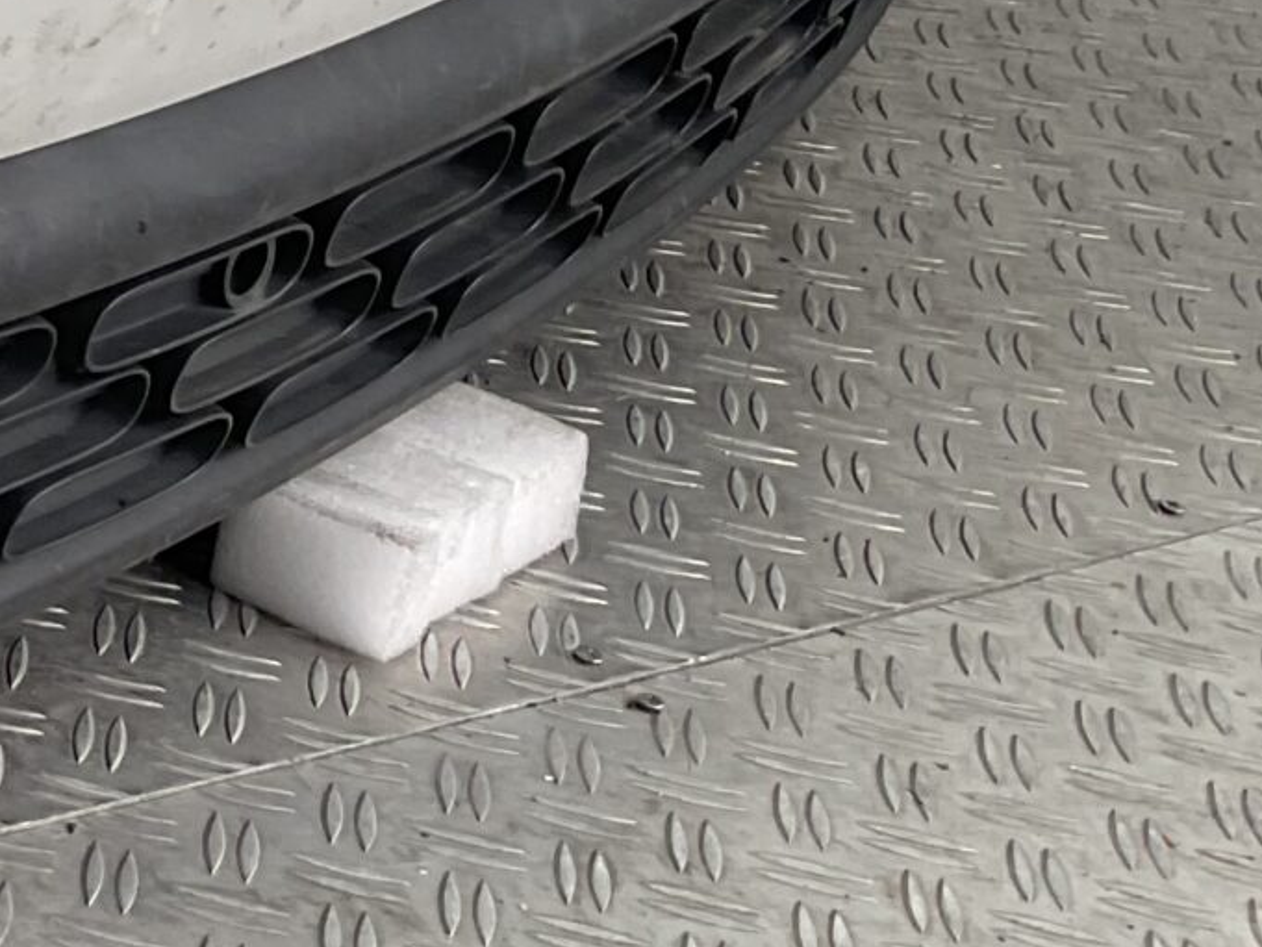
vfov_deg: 13.1
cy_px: -322
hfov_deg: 15.3
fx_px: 3975
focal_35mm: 109
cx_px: -1082
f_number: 1.8
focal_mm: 3
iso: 16
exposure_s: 1/107
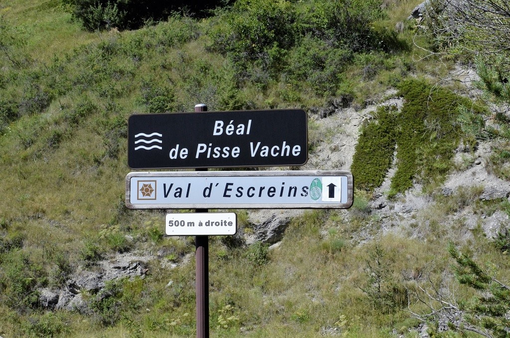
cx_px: 255
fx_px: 1103
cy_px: 169
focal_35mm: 78
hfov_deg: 26.0
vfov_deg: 17.4
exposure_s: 1/1000
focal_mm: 52
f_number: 16
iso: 1600
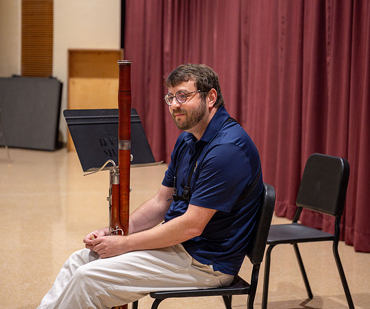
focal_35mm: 82
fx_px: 910
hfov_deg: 23.0
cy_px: 138
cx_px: 193
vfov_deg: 19.2
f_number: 2.8
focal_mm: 64
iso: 1250
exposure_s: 1/160
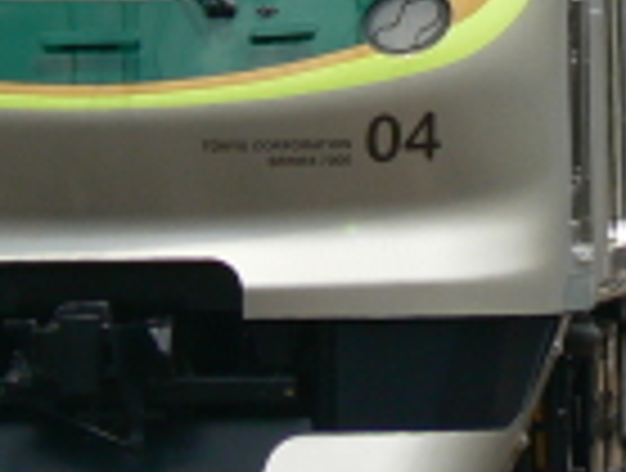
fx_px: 21105
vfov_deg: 1.3
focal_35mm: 1164
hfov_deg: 1.7
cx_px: 378
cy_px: -99
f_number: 5.6
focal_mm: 56.3
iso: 80
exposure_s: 1/500
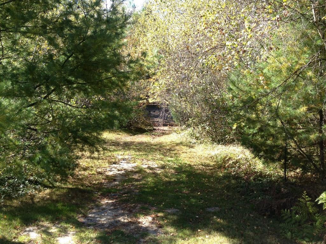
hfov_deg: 52.6
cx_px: 163
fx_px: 330
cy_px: 122
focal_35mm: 35
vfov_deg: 40.7
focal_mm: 4.28
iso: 64
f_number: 2.4
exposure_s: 1/334
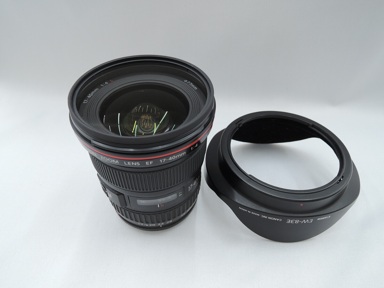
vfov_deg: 56.8
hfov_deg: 71.6
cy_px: 144
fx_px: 266
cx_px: 192
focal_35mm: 24
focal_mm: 5.1
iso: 100
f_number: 2.8
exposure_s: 1/30
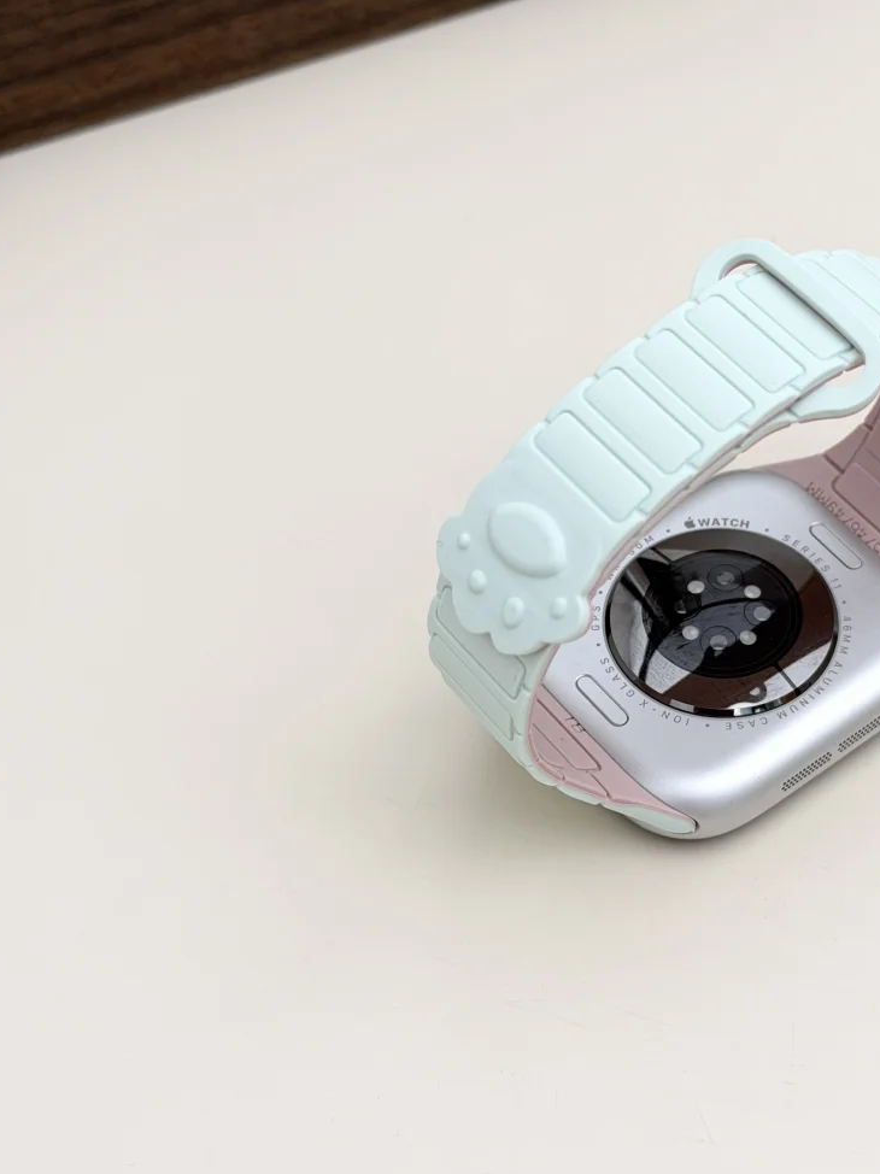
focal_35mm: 71
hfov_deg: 20.6
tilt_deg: -53.4
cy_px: 607
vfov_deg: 27.4
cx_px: 639
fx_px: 2408
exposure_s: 1/50
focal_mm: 6.76
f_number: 1.78
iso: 64
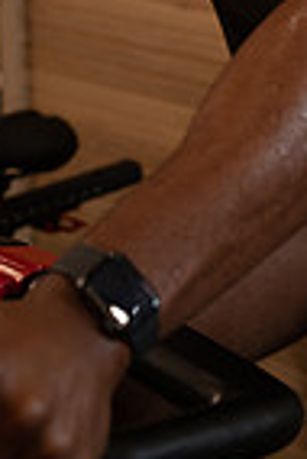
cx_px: 103
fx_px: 1416
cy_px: -94
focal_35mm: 111
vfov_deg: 17.5
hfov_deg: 12.4
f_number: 2.8
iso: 400
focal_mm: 35
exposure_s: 1/160
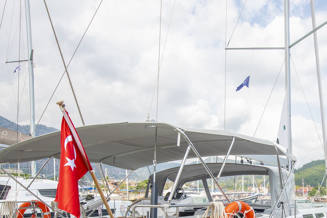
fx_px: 309
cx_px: 223
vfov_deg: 36.2
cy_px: 201
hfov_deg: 54.4
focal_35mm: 34
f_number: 5.6
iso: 200
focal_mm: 18
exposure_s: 1/500
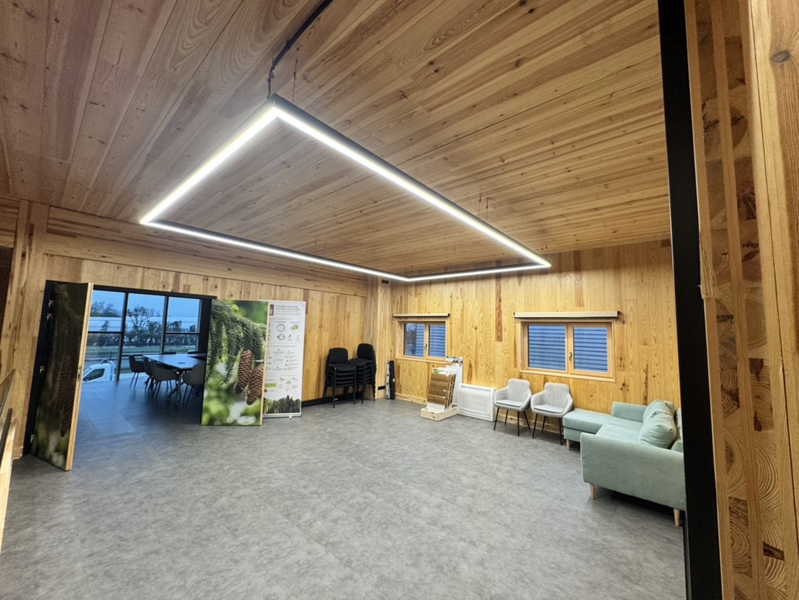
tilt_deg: +5.2
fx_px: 323
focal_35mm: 14
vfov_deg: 85.7
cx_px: 400
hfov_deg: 102.1
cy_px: 300
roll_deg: -0.9
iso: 200
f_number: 2.2
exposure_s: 1/98
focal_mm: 2.22
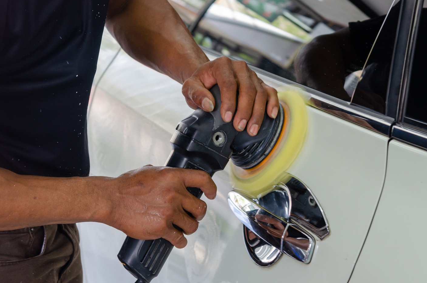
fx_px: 1344
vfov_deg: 12.0
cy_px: 131
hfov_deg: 18.0
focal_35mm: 114
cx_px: 219
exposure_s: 1/100
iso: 400
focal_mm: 65
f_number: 5
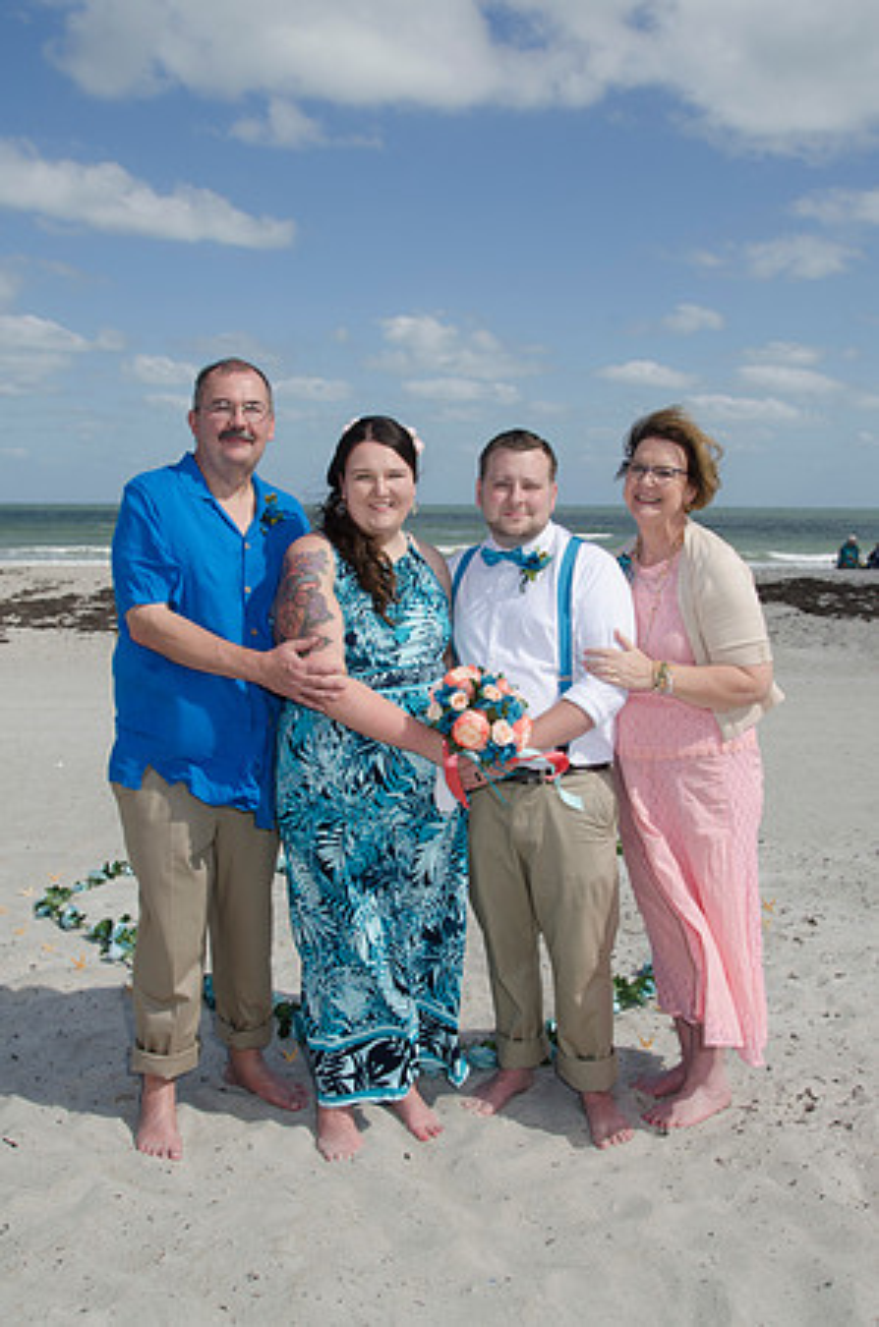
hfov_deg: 39.8
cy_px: 664
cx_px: 440
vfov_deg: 57.3
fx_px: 1214
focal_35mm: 33
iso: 100
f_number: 10
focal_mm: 22
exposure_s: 1/250
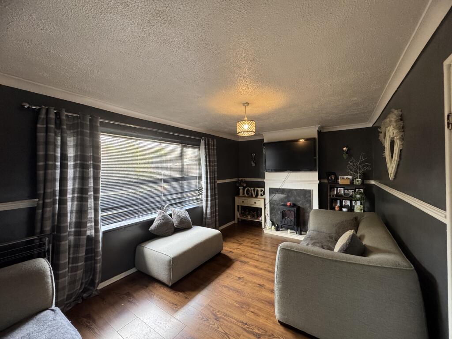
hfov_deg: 102.1
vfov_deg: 85.7
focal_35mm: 14
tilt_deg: -0.3
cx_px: 226
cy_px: 170
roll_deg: +1.5
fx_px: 183
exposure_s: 1/78
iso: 320
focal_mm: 2.22
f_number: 2.2
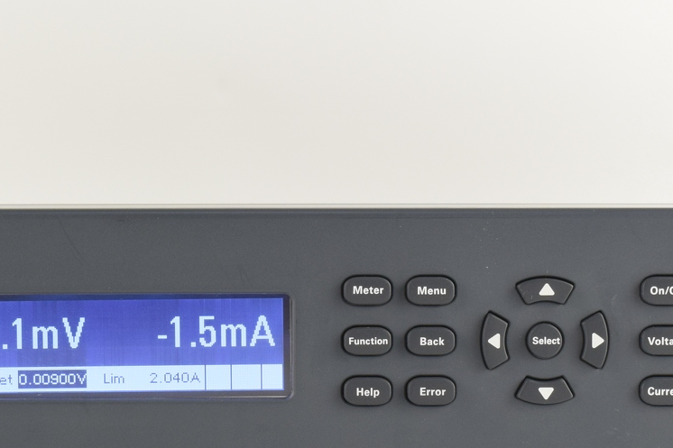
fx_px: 2616
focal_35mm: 140
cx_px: 221
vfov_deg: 9.8
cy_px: 394
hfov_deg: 14.6
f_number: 10
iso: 400
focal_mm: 34
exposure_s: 1/30
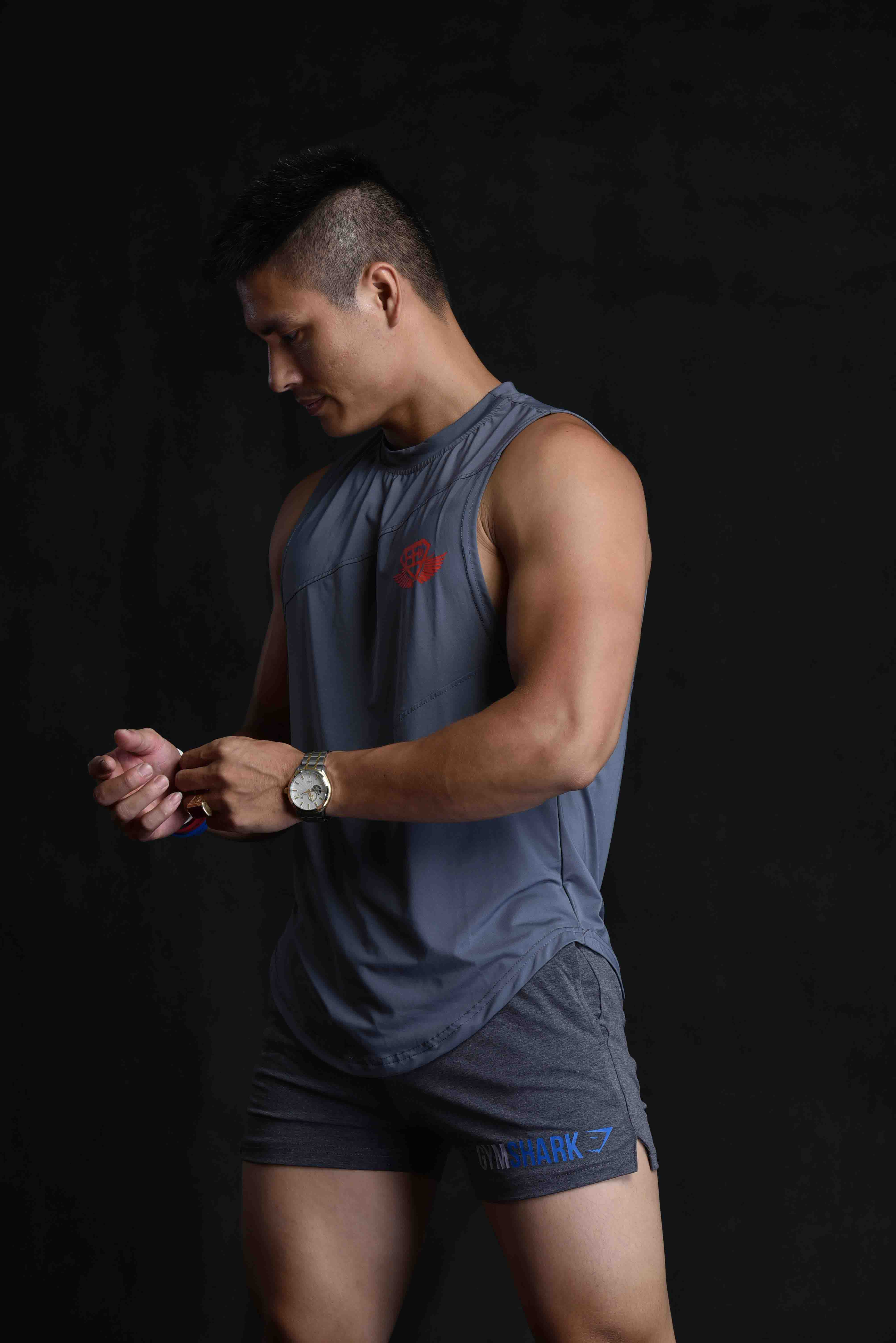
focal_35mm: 130
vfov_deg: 15.8
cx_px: 448
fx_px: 4848
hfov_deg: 10.6
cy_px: 672
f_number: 10
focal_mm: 130
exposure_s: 1/200
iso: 160
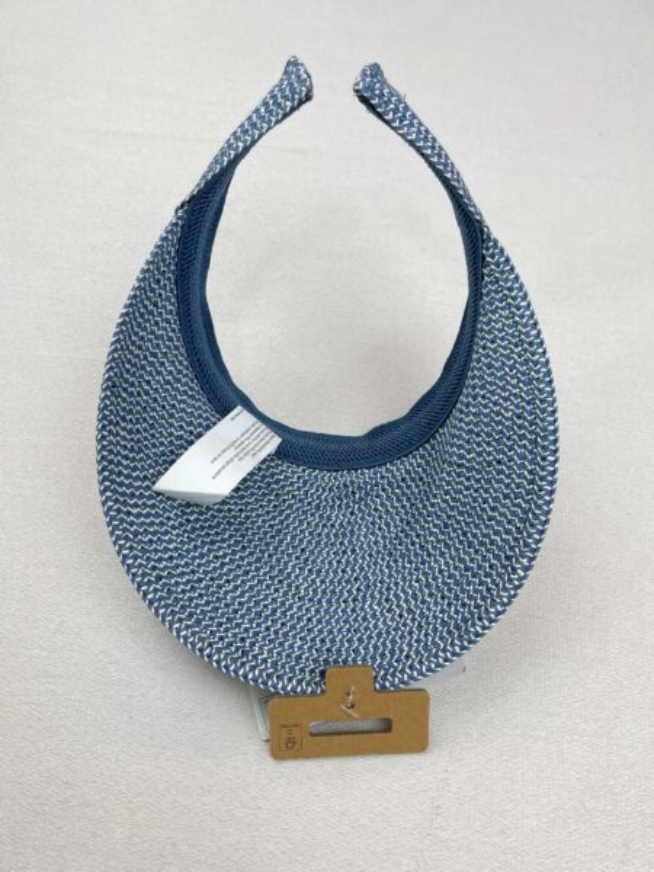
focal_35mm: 25
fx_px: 630
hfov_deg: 54.9
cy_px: 436
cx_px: 327
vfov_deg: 69.4
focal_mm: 5.1
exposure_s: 1/121
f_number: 1.6
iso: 40
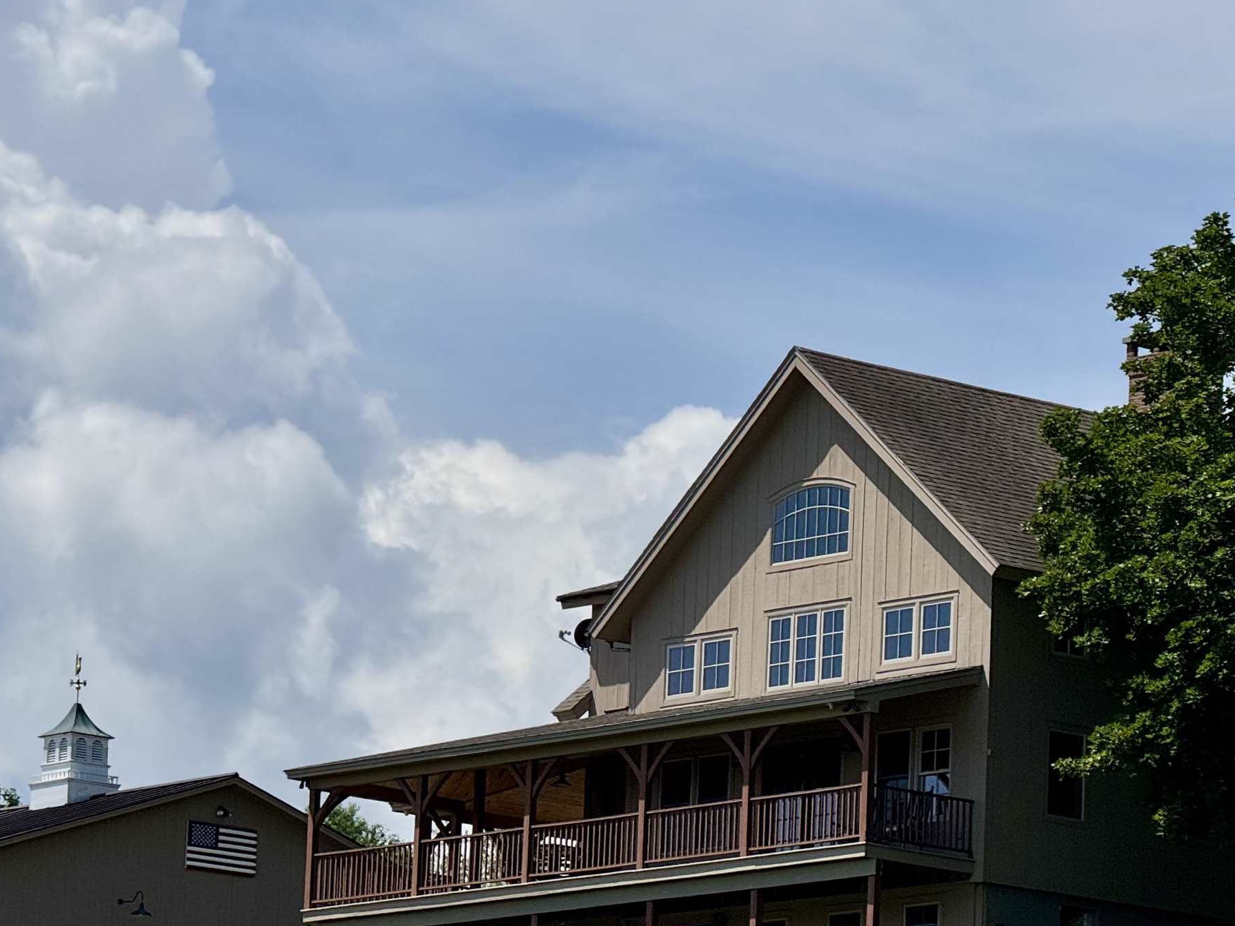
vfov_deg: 7.2
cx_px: 537
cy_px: 691
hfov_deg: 9.6
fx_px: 7349
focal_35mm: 206
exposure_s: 1/4651
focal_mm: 15.66
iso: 50
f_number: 2.8
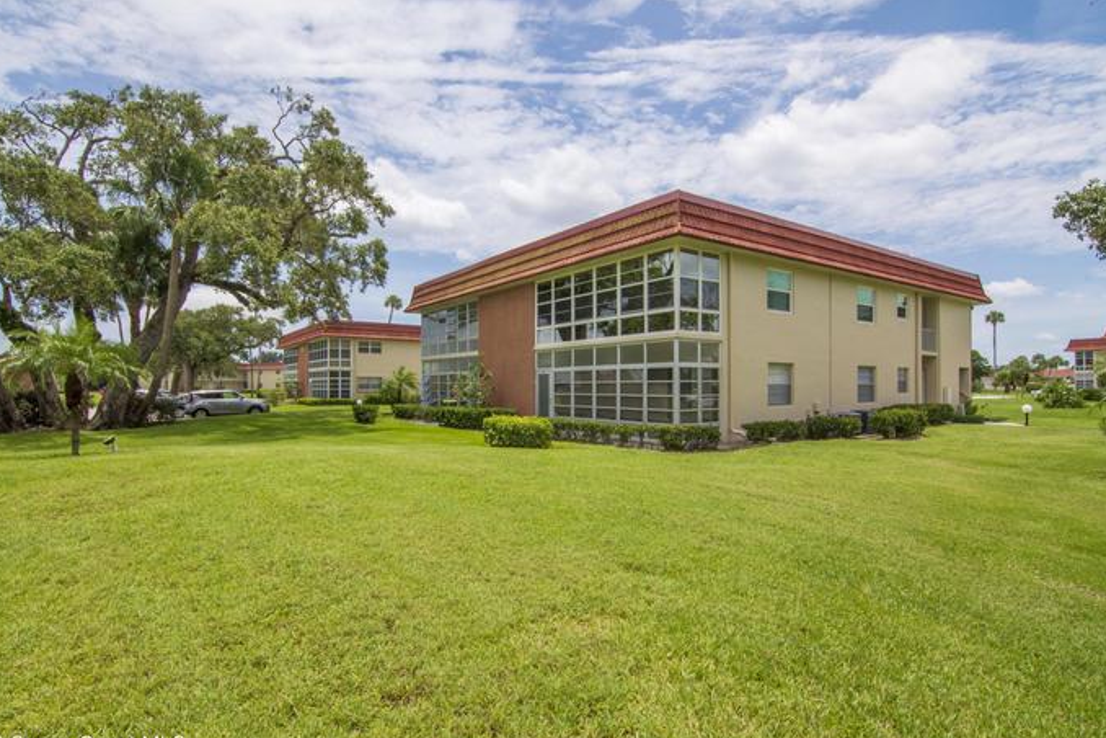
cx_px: 524
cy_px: 389
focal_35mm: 18
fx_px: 539
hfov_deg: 91.4
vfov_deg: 68.7
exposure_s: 1/250
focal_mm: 11
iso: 320
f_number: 18
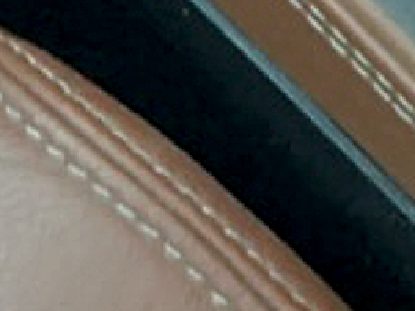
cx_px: 478
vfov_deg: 7.4
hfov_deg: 10.7
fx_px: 2182
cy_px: -558
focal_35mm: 182
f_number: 1.8
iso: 160
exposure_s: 1/60
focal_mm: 3
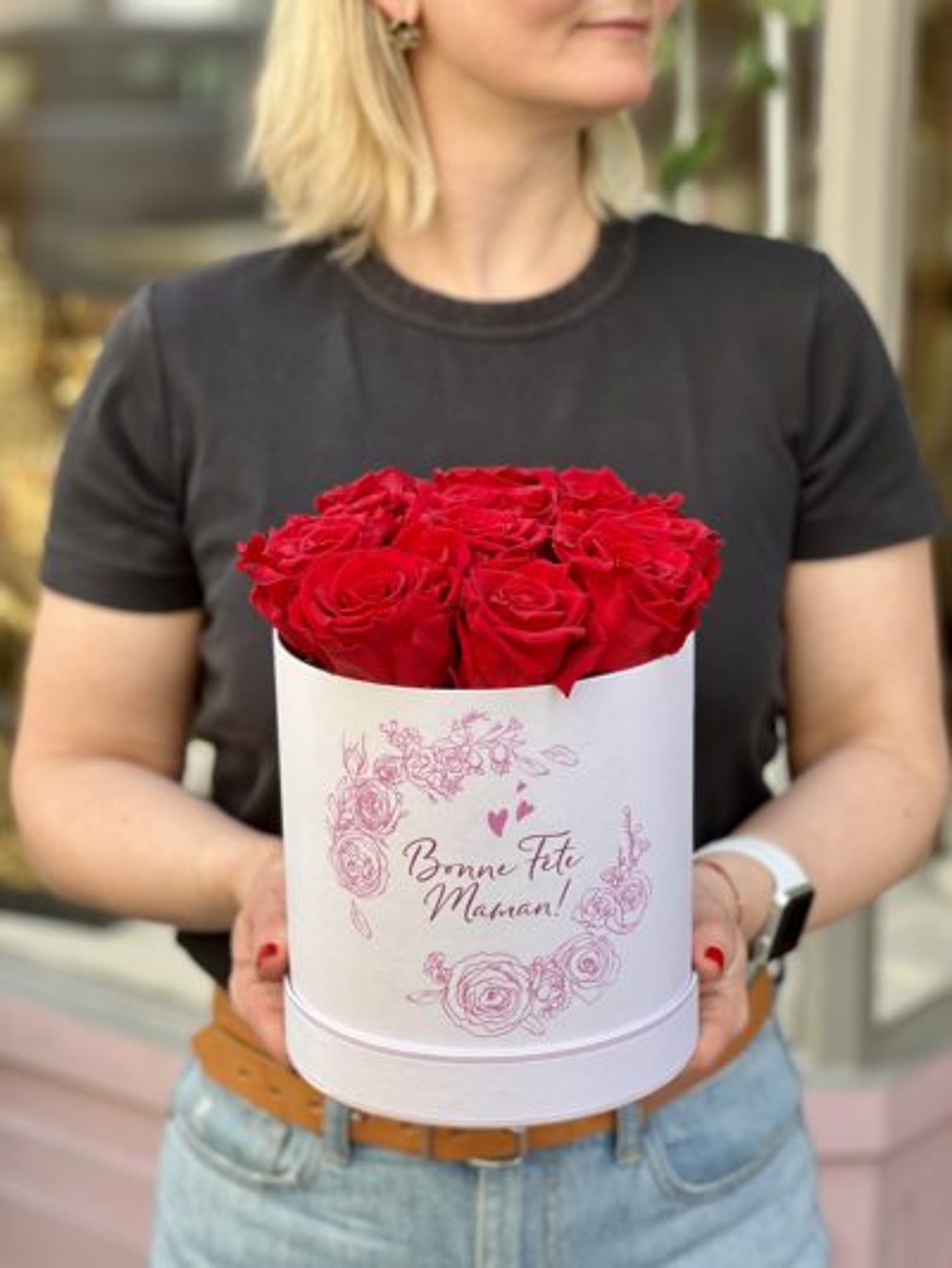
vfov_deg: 25.3
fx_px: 2822
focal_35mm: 77
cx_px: 476
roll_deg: -0.1
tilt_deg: -11.8
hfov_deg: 19.1
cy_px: 634
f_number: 2.8
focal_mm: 9
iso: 40
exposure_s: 1/121
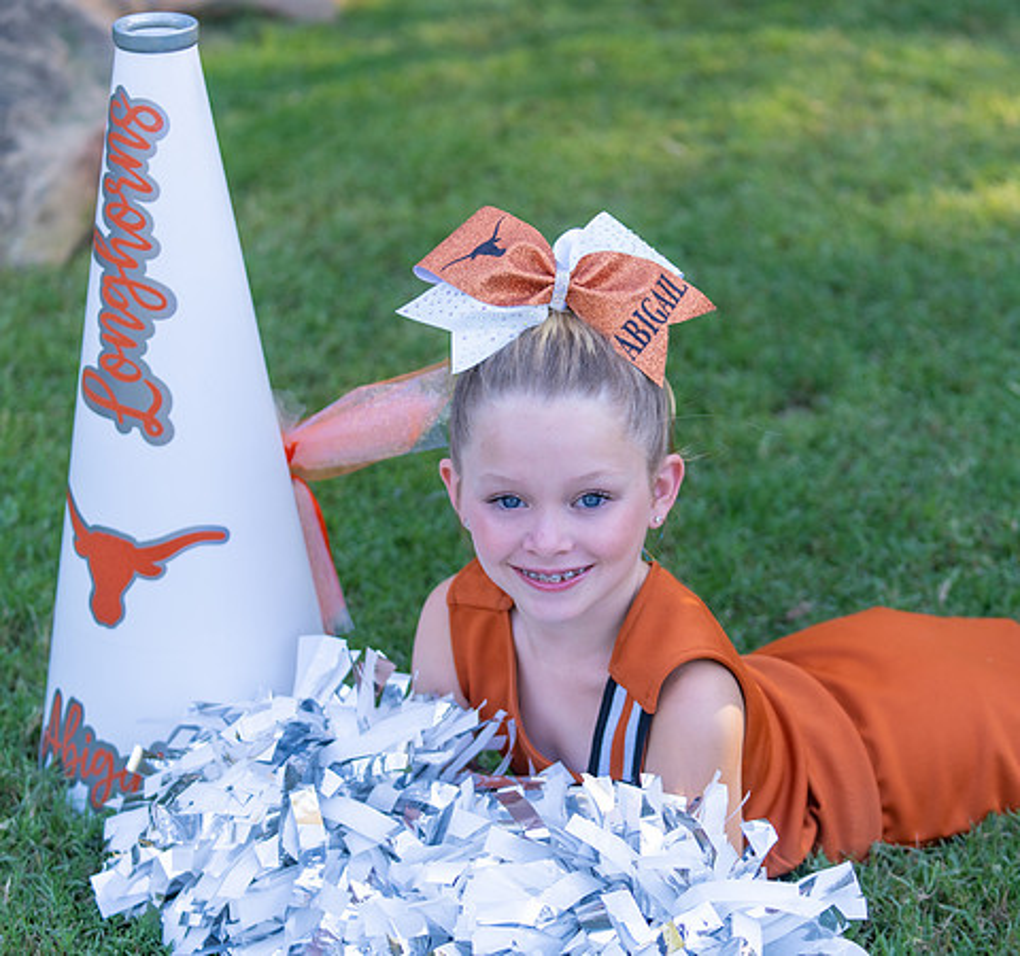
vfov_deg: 17.0
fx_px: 3204
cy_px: 520
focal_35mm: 99
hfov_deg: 18.1
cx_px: 564
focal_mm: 70
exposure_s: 1/320
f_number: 2.8
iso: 200
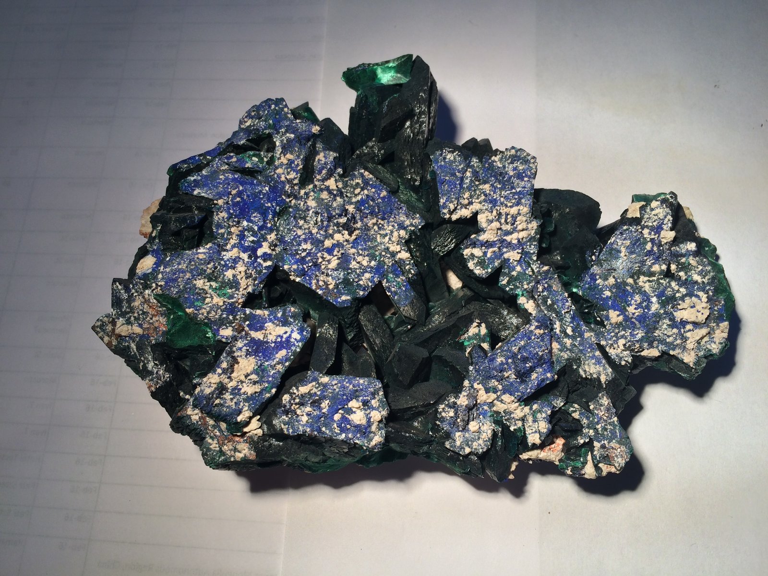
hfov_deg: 61.7
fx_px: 643
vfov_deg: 48.2
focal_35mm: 29
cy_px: 288
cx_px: 384
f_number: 2.2
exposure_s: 1/120
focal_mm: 4.15
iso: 32
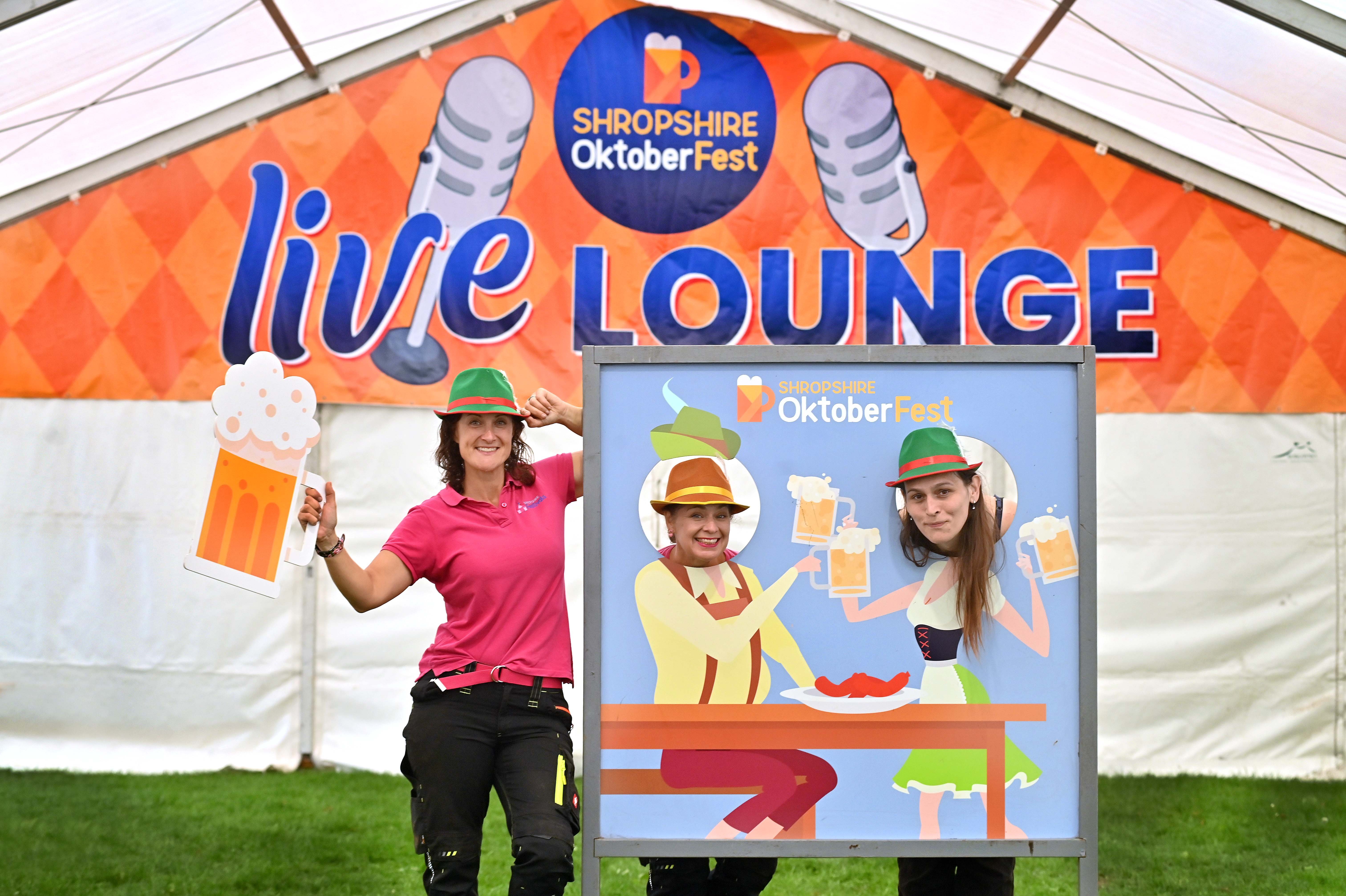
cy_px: 448
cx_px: 673
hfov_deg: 21.5
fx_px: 3549
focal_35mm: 95
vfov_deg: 14.4
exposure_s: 1/160
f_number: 5.6
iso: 640
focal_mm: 95
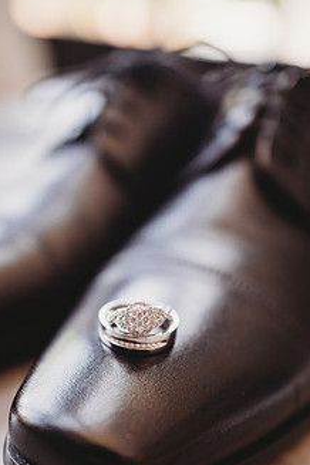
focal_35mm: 33
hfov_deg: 39.9
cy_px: 297
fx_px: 426
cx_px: 139
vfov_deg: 56.4
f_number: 1.8
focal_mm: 24
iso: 400
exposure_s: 1/320
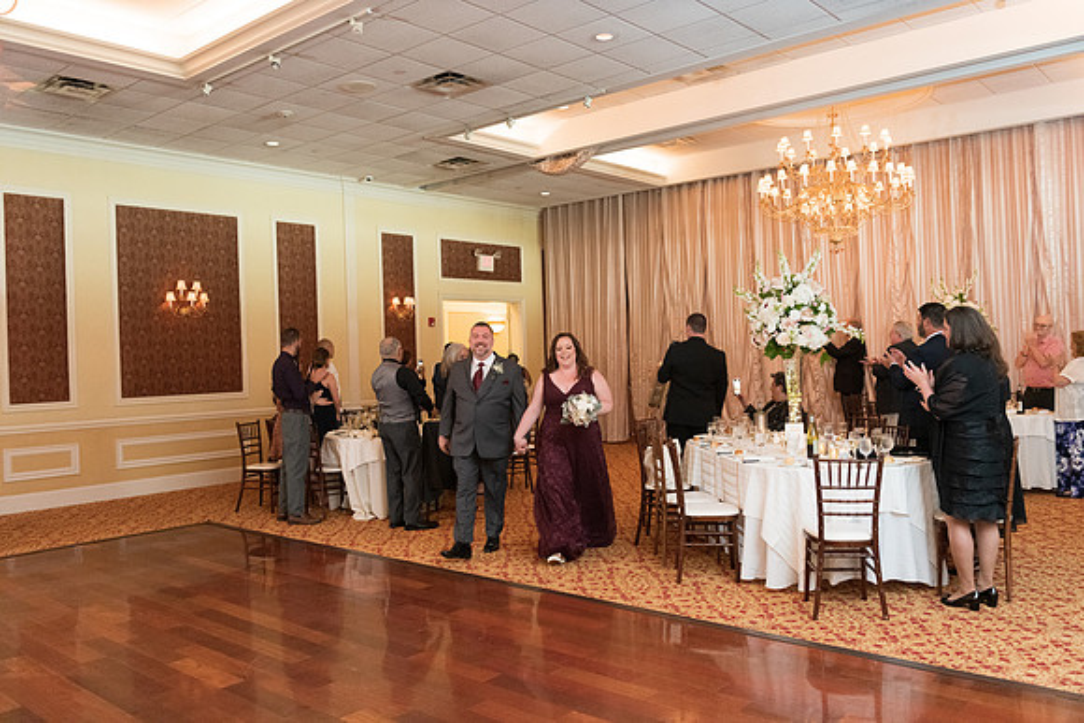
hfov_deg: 60.3
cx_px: 542
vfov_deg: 42.3
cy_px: 362
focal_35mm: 31
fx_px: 934
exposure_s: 1/125
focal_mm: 31
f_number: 2.8
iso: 3200
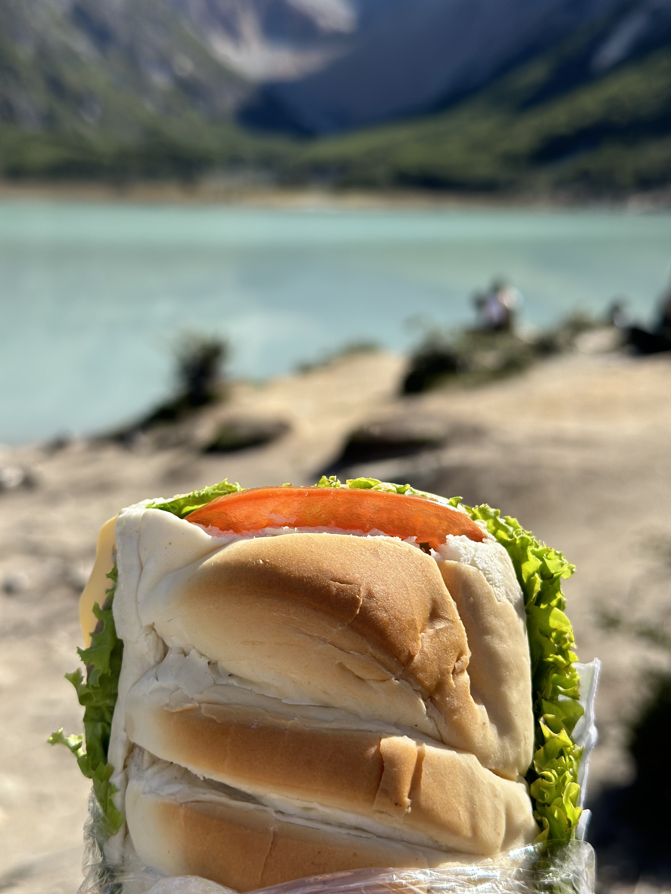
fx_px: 1241
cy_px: 447
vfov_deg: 39.7
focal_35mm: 48
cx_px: 336
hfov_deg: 30.3
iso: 100
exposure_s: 1/4566
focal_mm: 6.86
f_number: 1.78
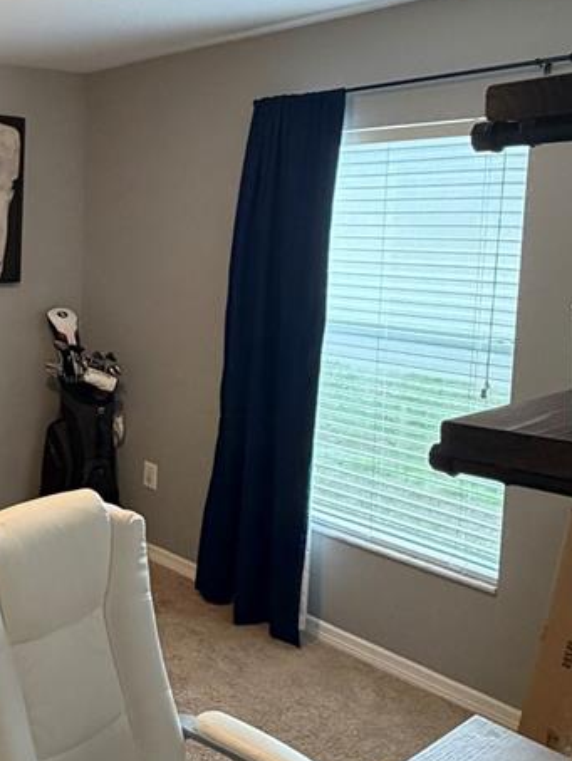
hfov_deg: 33.5
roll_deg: -0.1
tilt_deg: -5.4
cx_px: -65
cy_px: 310
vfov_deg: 49.8
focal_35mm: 37
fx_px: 814
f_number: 2.2
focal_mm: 2.22
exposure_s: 1/60
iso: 320
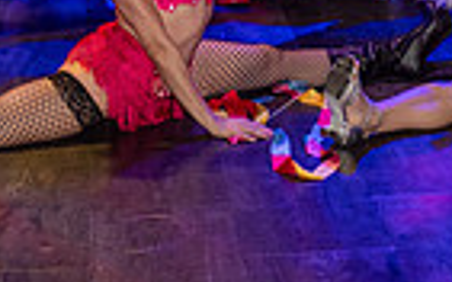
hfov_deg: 14.4
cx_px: 200
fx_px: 1785
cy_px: -278
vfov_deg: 8.6
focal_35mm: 145
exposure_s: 1/80
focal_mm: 28
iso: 1250
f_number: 3.5
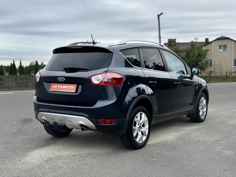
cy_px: 88
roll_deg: +0.5
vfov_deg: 30.3
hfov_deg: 39.7
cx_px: 118
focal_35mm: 48
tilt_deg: -2.5
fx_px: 327
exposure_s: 1/604
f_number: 1.78
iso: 64
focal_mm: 6.76
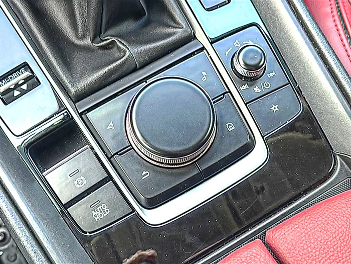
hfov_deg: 40.4
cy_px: 132
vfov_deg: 30.9
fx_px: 477
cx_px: 176
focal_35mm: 47
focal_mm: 6.86
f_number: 1.78
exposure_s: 1/52
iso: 50
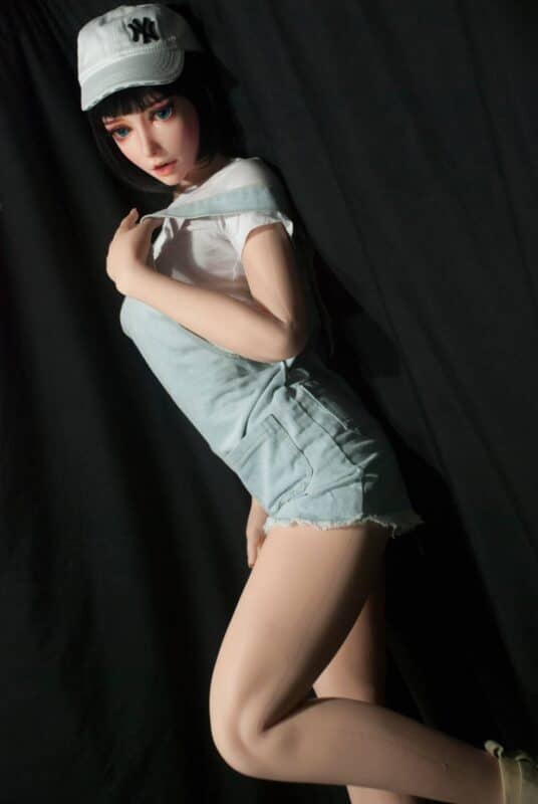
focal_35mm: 52
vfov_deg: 37.8
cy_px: 402
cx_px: 269
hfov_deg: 25.8
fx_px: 1173
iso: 500
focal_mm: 35
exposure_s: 1/30
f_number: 4.5
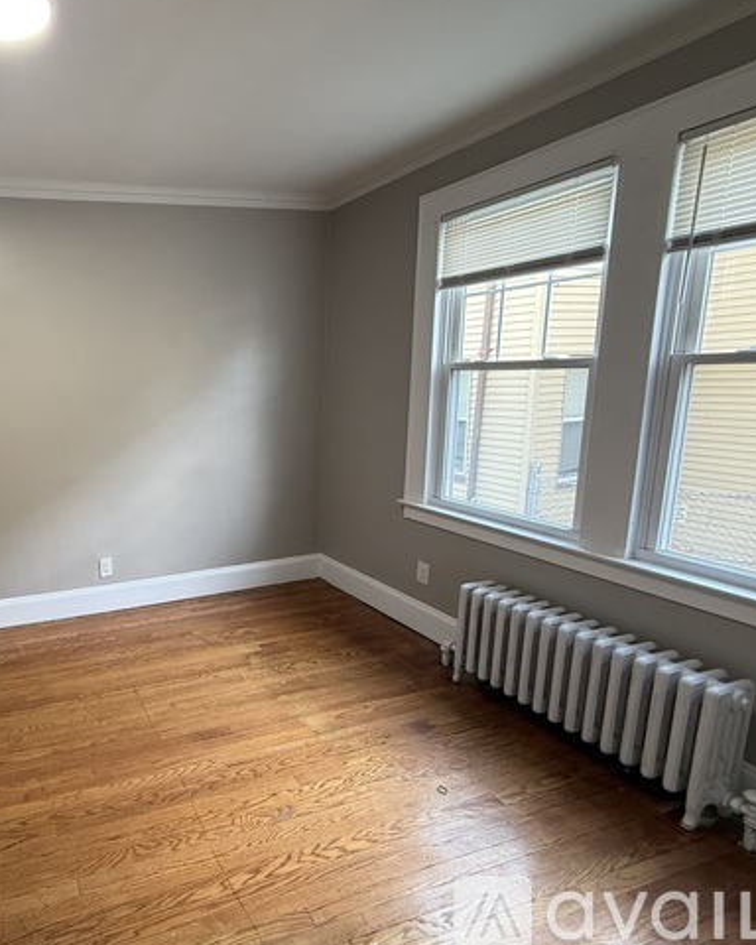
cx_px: 115
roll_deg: +2.0
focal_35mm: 19
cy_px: 463
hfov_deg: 62.6
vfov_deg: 83.3
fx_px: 531
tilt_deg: -8.9
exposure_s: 1/120
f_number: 2.2
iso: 250
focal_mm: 2.22
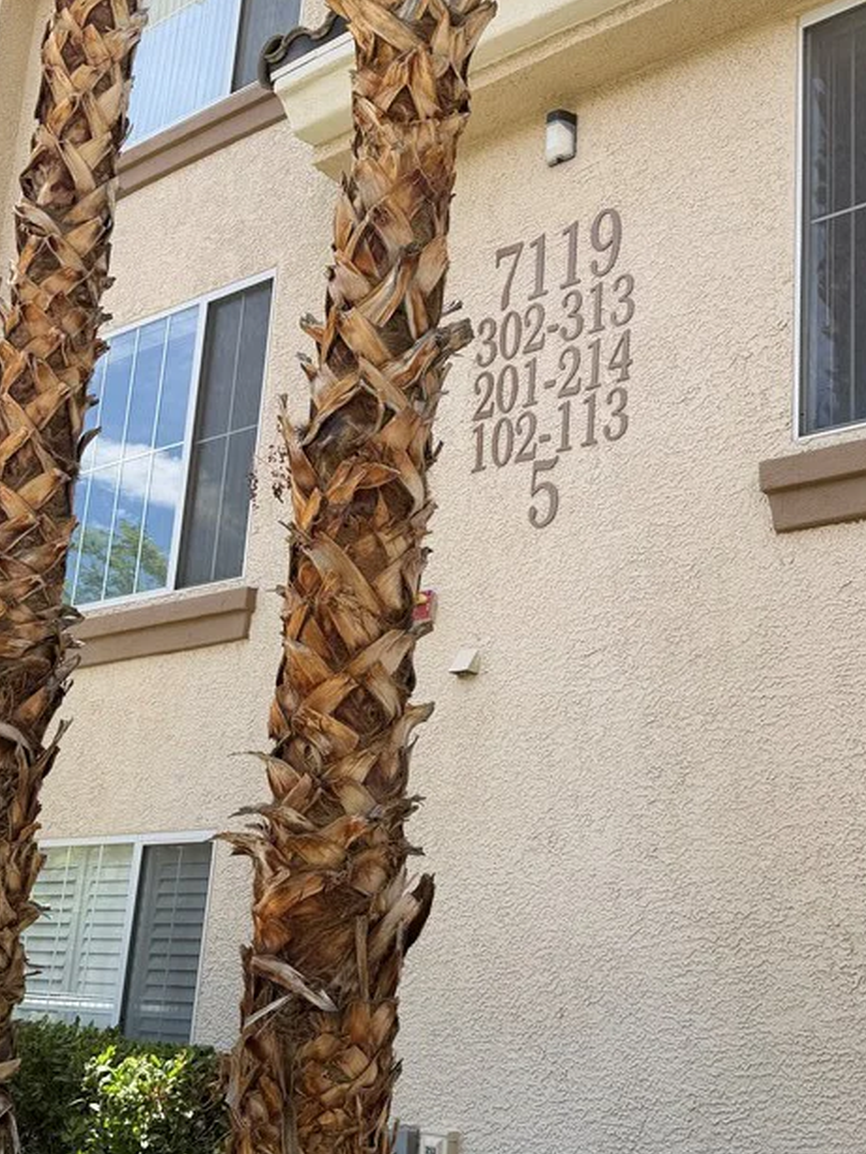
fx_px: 1333
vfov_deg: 46.6
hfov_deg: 35.8
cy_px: 665
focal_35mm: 40
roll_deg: -0.5
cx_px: 532
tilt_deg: +13.2
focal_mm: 6.76
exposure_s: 1/1337
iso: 80
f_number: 1.78
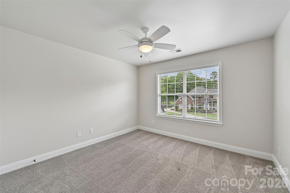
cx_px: 145
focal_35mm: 14
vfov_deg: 81.2
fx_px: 113
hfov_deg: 104.3
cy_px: 96
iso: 125
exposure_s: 1/15
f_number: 8
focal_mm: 14
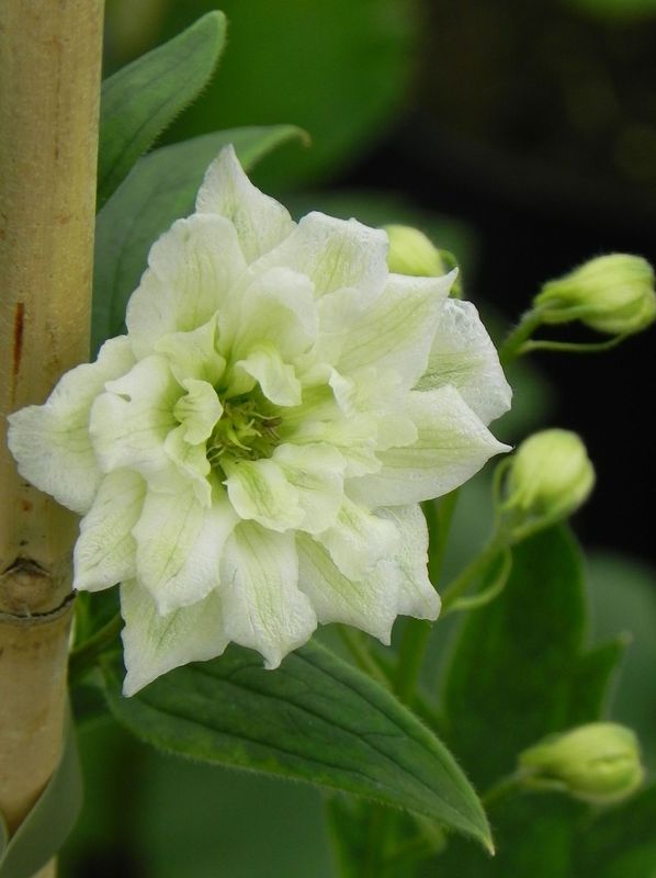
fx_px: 6254
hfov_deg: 6.0
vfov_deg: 8.0
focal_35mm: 247
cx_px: 328
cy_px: 439
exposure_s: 1/200
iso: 160
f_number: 5
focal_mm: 44
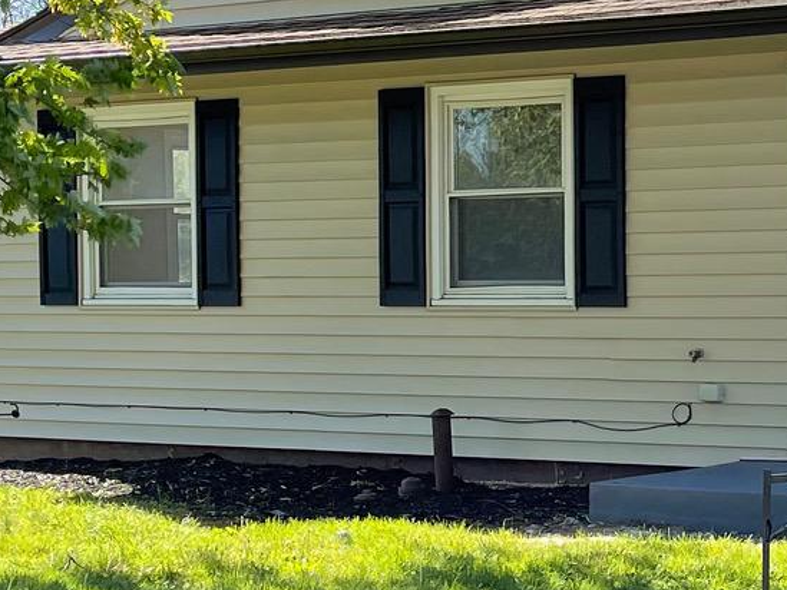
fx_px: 2206
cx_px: 843
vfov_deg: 15.2
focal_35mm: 97
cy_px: 342
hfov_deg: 19.5
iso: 32
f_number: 1.6
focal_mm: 5.1
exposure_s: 1/1109
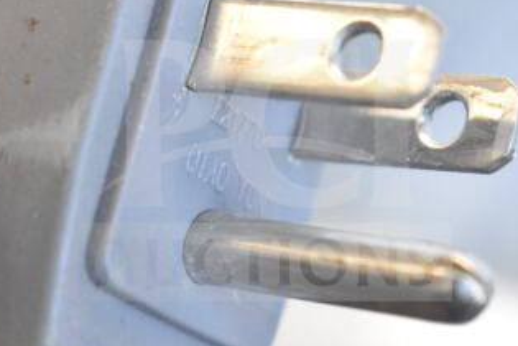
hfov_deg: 12.8
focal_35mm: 160
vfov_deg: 8.6
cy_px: 171
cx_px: 266
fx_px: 2302
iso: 1800
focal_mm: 55
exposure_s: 1/100
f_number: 5.6
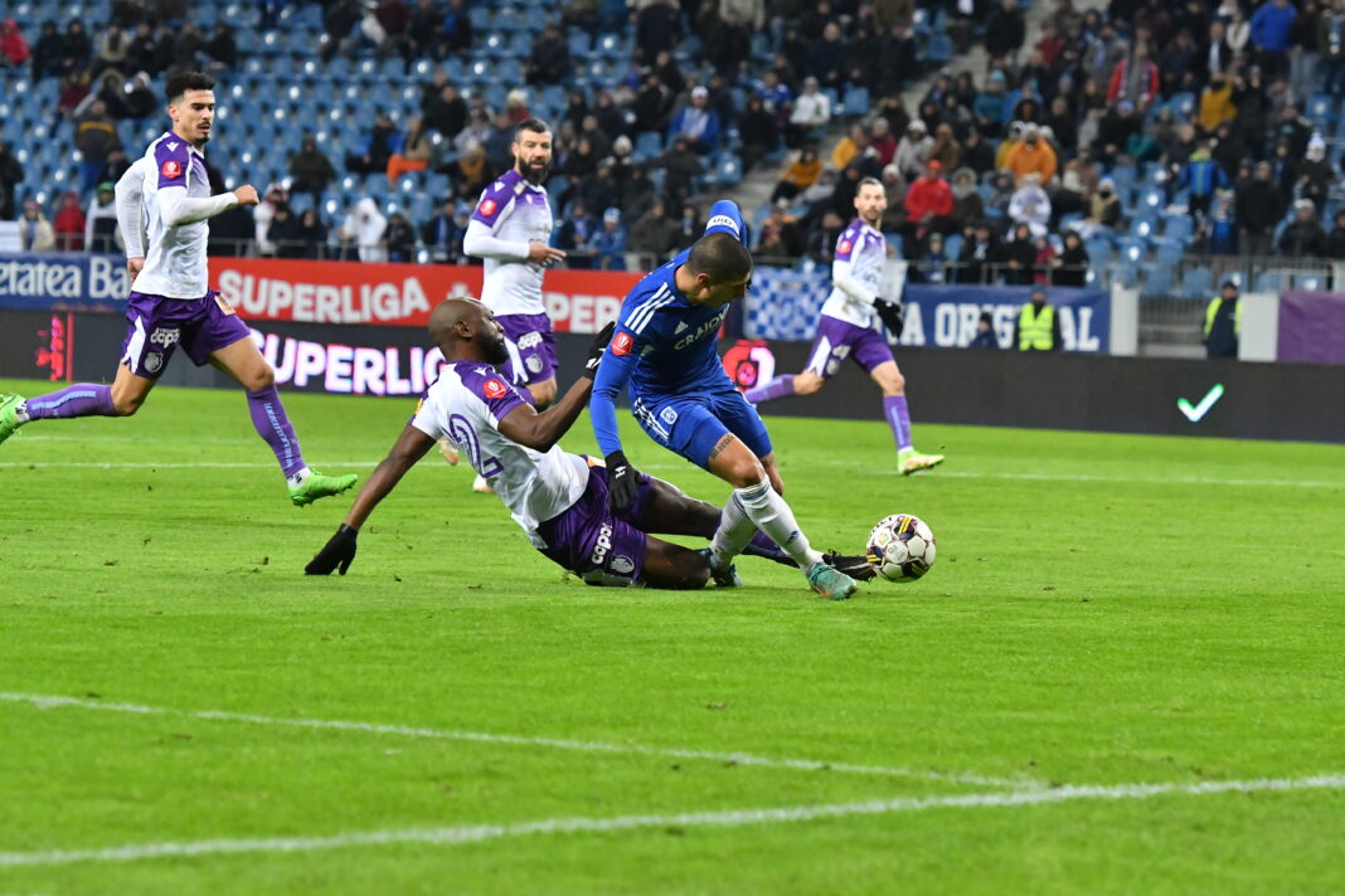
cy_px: 448
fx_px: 7005
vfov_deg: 7.3
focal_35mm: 188
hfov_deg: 11.0
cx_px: 672
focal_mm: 125
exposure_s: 1/1250
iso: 3200
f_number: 4
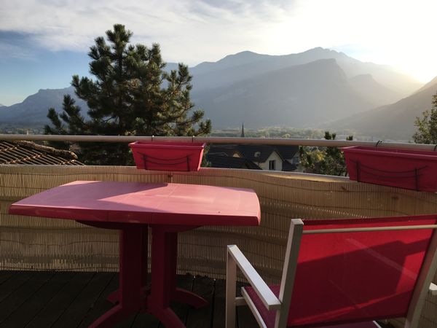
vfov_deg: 48.2
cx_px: 218
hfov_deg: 61.7
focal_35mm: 29
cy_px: 164
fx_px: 366
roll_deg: +0.1
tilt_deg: -6.6
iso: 25
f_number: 2.2
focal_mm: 4.15
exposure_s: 1/1148
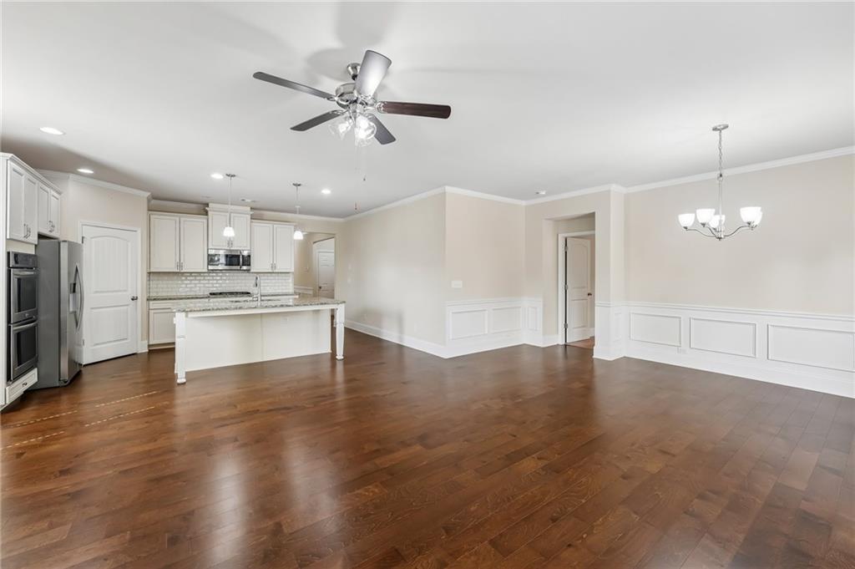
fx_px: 332
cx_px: 428
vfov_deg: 81.1
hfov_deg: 104.3
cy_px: 284
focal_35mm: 14
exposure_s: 1/20
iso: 320
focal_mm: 14
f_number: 8
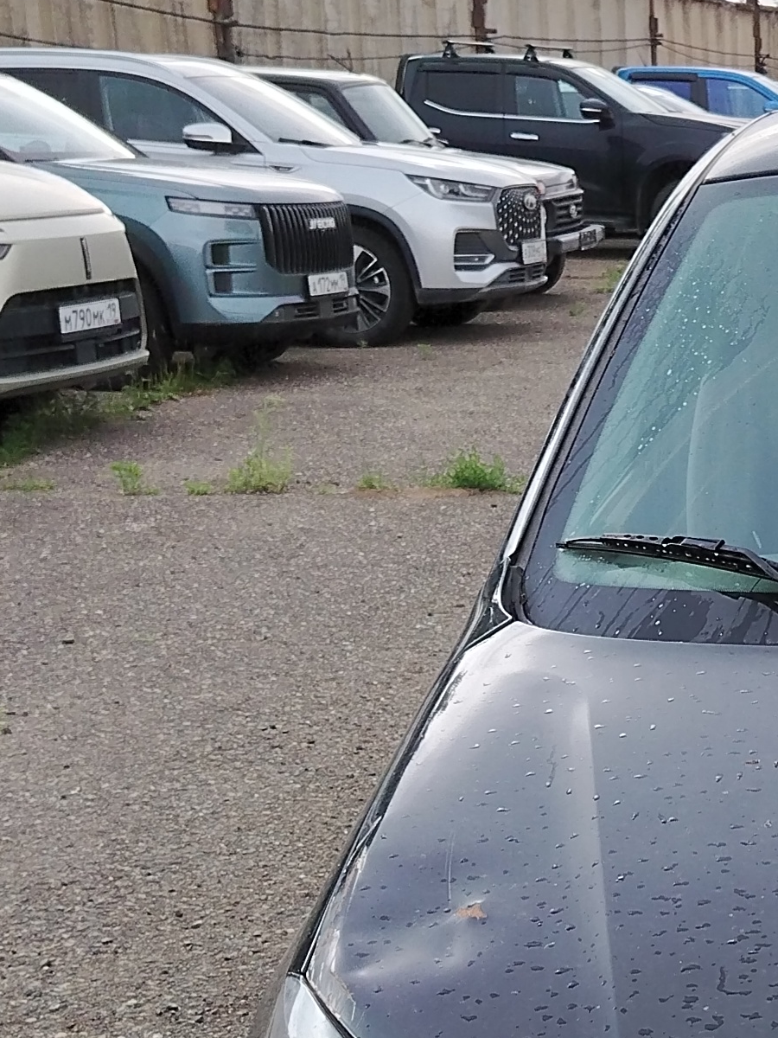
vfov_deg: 23.5
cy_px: 1001
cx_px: 1065
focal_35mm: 80
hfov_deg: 17.1
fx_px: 2397
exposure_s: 1/169
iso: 100
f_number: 1.75
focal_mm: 5.25
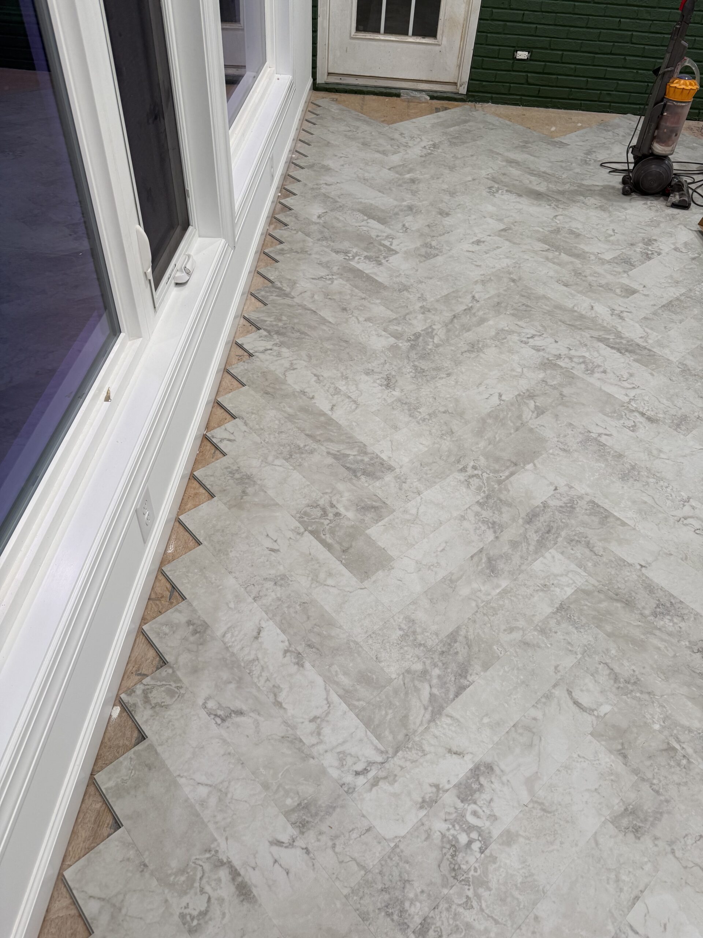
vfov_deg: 71.6
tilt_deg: -45.0
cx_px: 352
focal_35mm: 24
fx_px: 650
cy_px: 469
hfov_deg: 56.8
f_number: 1.78
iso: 125
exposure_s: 1/120
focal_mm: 6.76
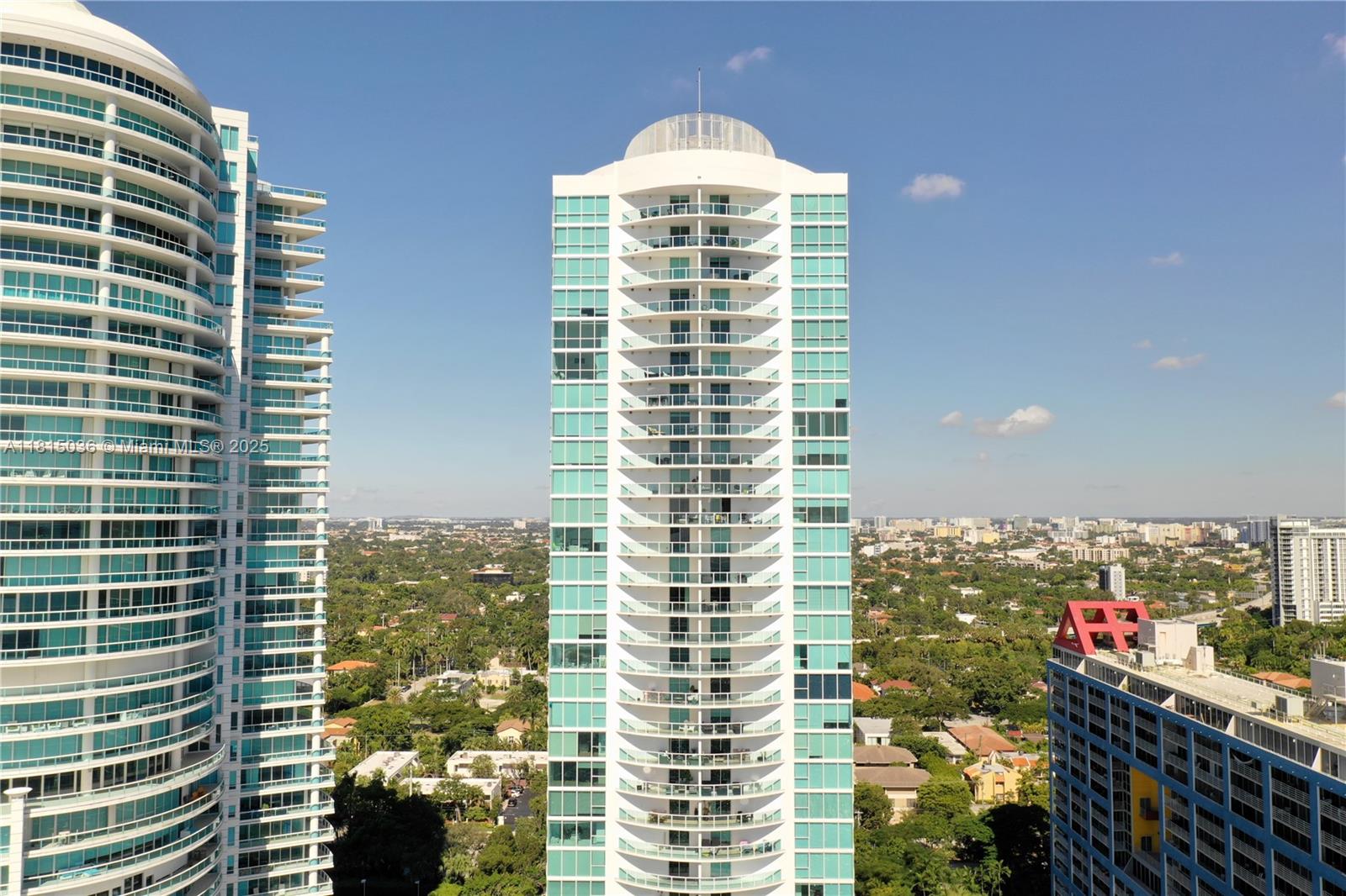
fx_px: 1047
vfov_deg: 46.4
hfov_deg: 65.5
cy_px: 448
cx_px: 673
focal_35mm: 28
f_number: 5.6
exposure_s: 1/10
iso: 100
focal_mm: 10.26
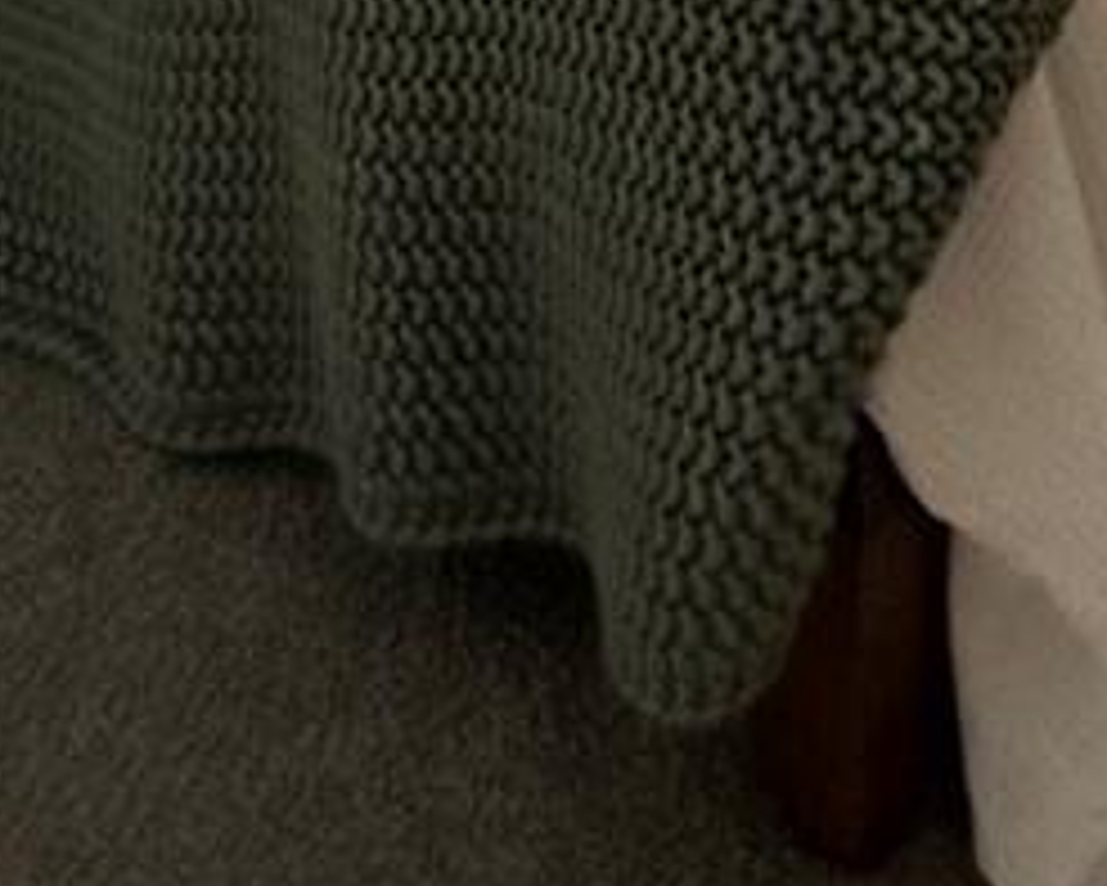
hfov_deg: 21.5
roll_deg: +0.5
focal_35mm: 89
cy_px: -1619
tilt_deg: -4.5
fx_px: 2917
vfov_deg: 11.6
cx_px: 540
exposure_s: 1/120
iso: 200
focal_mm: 2.22
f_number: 2.2
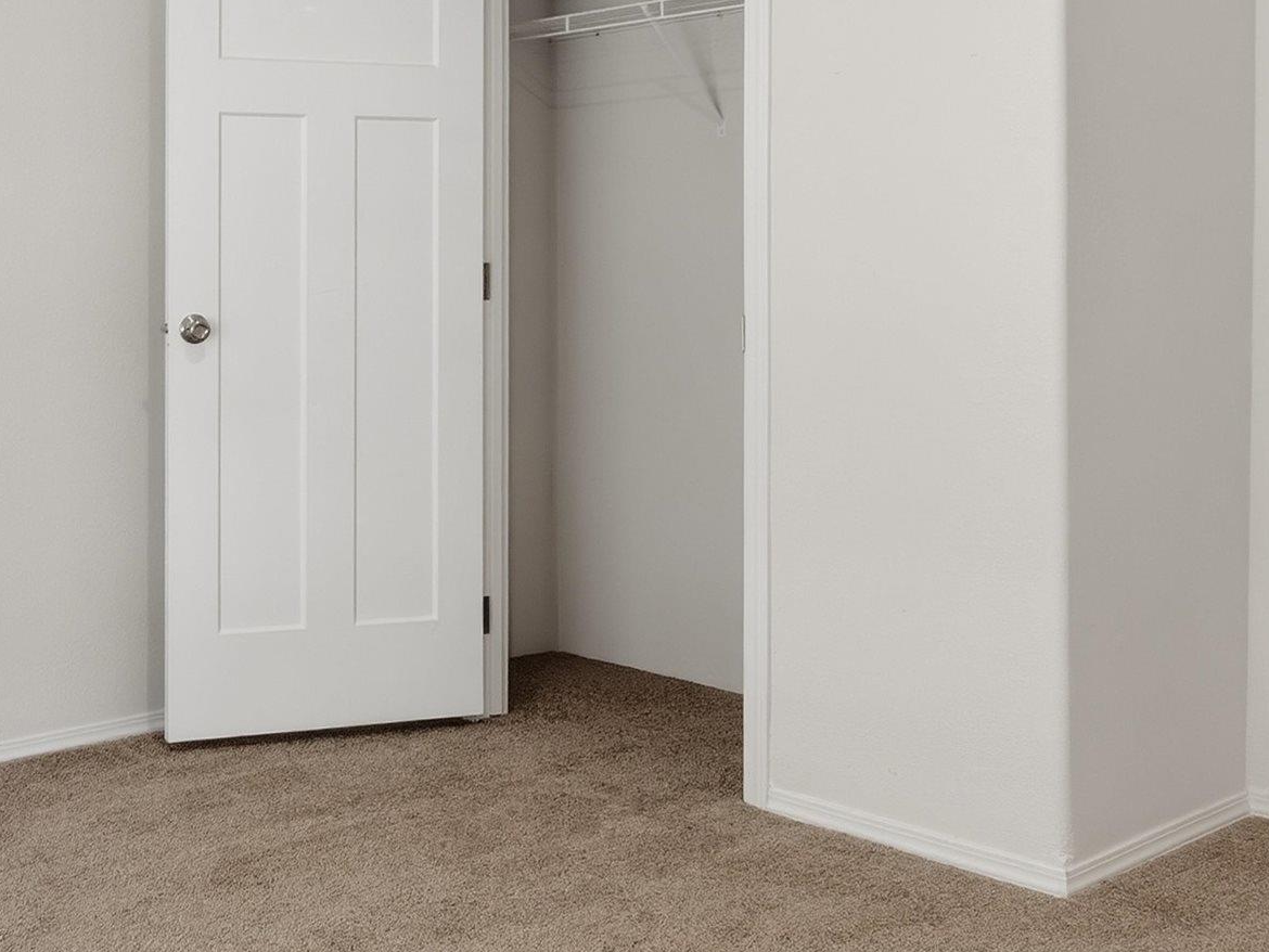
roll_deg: -0.9
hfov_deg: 30.1
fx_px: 2310
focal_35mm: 63
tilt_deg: -0.6
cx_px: 273
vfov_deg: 23.1
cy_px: 269
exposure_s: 1/60
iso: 50
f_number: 1.8
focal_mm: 6.8
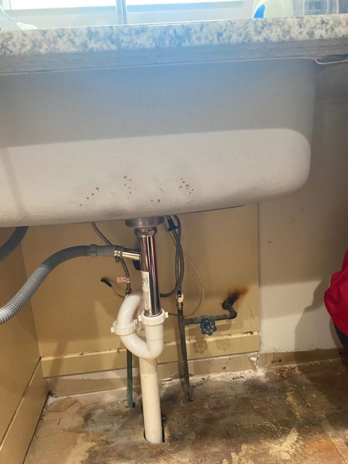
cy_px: 232
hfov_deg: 53.1
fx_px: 349
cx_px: 174
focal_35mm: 26
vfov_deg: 67.3
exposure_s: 1/55
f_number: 1.8
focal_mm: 4.25
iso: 400
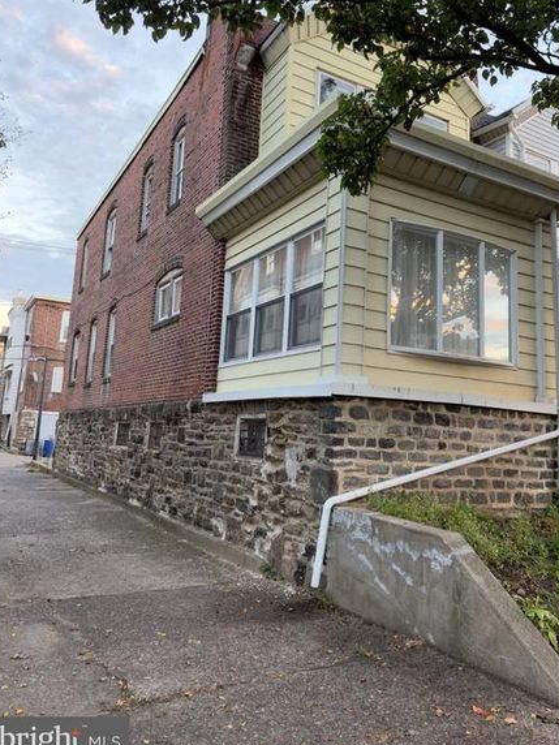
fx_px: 603
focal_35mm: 28
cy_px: 329
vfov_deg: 63.2
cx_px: 314
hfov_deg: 49.6
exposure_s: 1/82
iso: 160
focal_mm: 6.76
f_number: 1.78
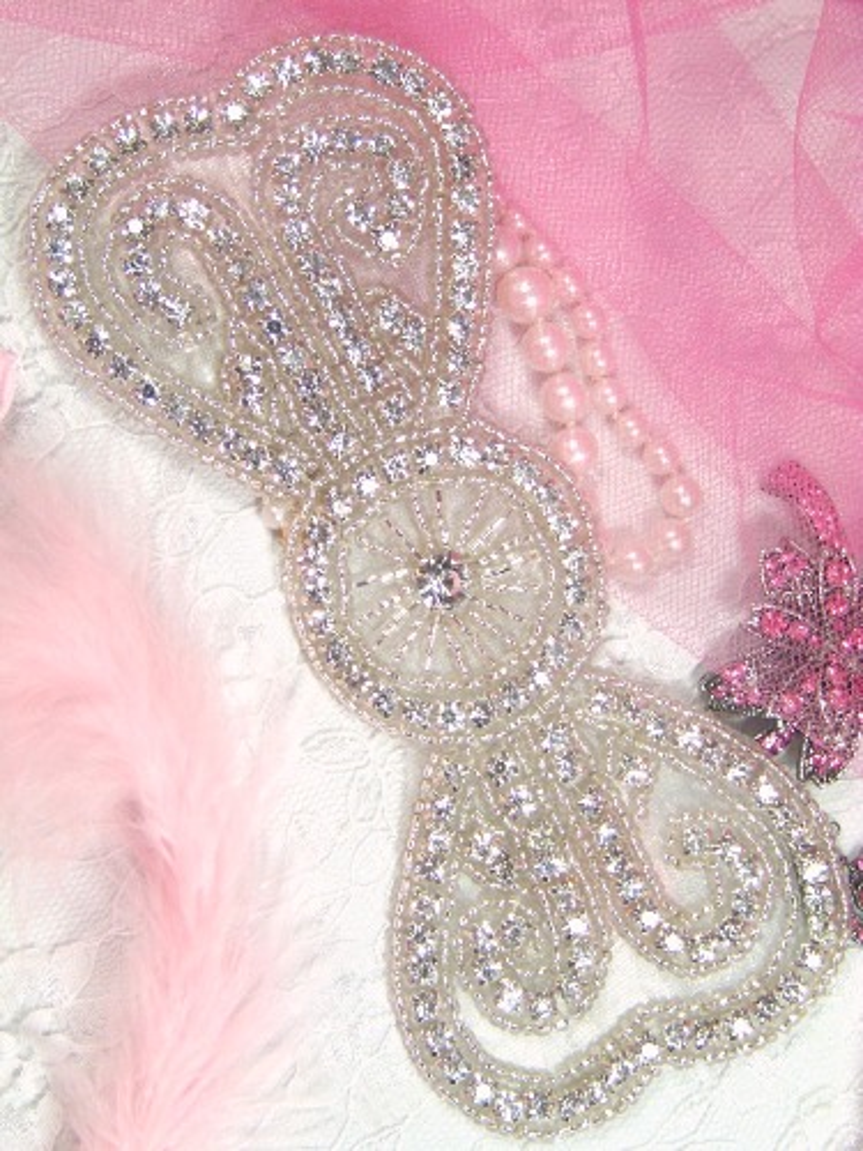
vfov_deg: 25.0
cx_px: 432
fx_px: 2593
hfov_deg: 18.9
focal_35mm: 78
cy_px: 576
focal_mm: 13.2
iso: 70
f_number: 3.2
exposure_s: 1/60
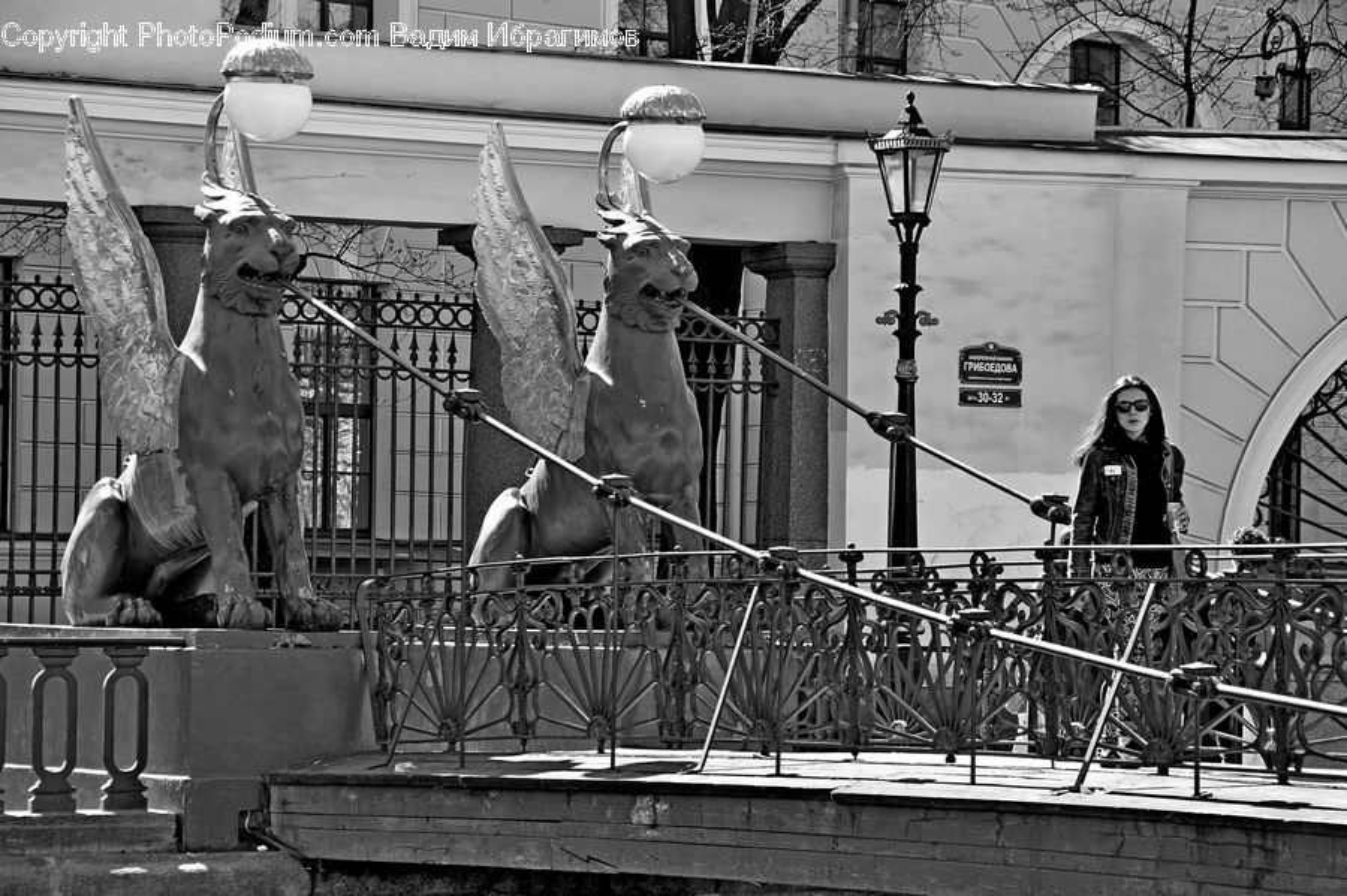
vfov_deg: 11.4
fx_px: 4487
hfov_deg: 17.1
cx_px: 674
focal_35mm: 120
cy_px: 448
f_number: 7.1
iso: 200
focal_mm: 80
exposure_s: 1/200
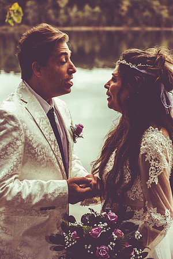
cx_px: 86
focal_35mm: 70
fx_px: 505
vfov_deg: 28.8
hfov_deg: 19.5
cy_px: 130
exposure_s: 1/200
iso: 160
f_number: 5
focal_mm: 70
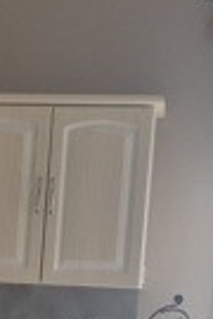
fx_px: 1260
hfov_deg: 9.3
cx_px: -128
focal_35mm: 142
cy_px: 473
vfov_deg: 13.6
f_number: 1.8
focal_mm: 5.4
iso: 25
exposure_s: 1/710
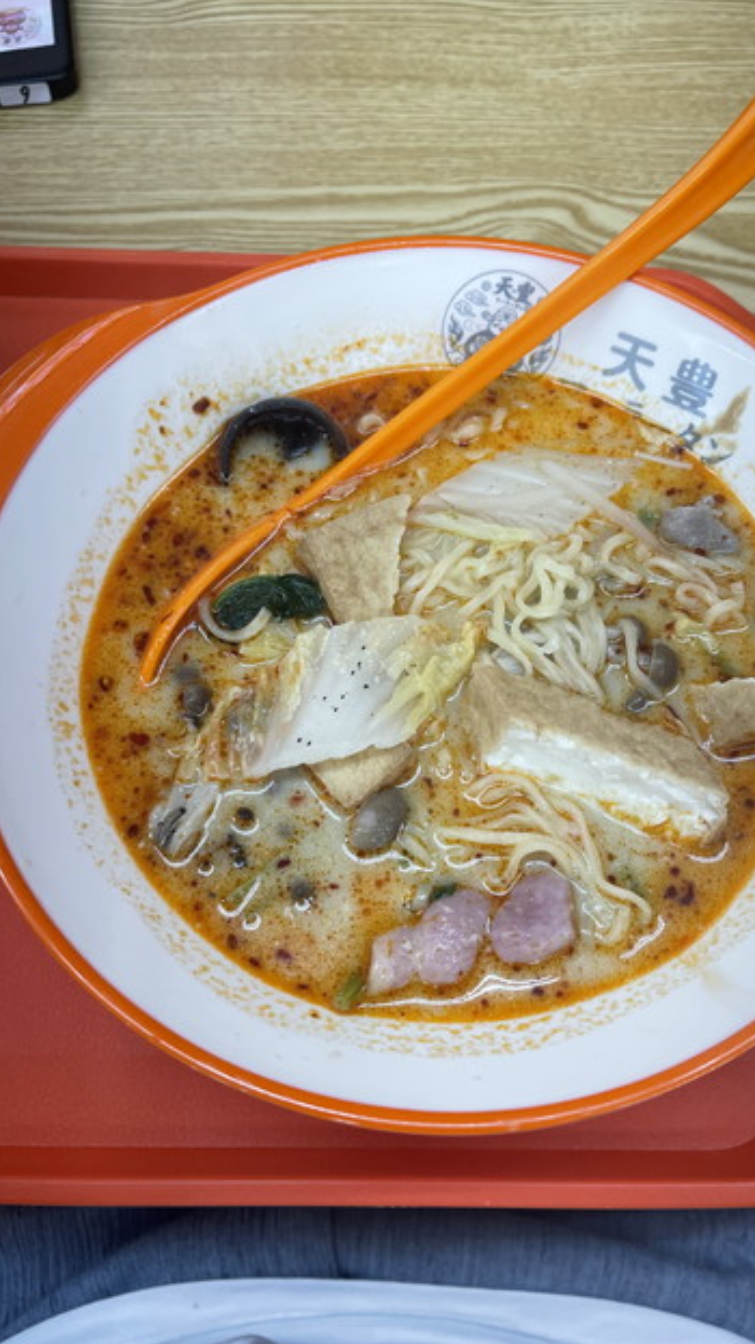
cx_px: 447
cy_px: 673
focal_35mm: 28
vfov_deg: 67.9
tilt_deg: -63.5
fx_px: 997
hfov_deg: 41.3
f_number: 1.6
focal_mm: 5.1
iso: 50
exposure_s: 1/120
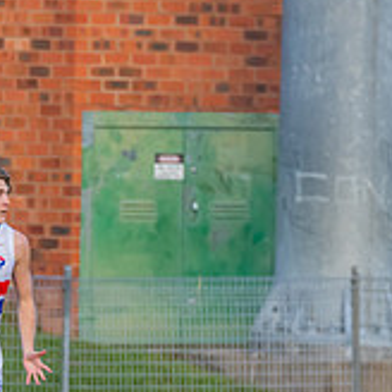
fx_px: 16707
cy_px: 338
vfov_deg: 1.3
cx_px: 446
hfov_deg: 1.3
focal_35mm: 1304
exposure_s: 1/1600
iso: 1800
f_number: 6
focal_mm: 380
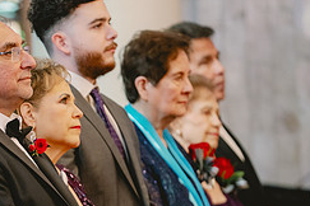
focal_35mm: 477
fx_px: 4107
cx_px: -22
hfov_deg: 4.3
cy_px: 213
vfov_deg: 2.9
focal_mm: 200
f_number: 2.8
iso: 2500
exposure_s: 1/125
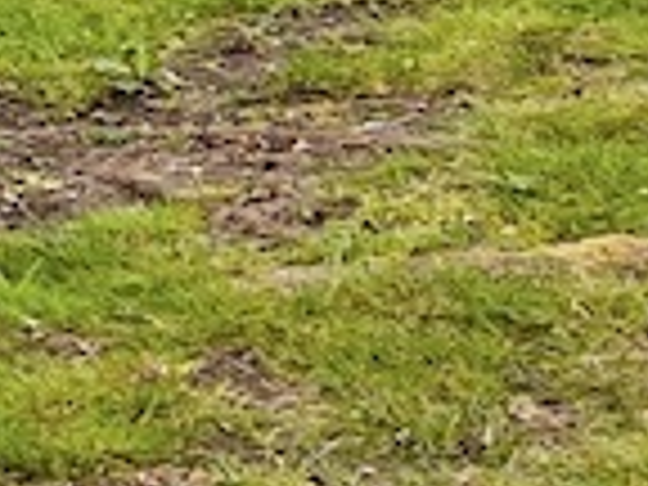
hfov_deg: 8.4
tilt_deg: +1.5
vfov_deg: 6.9
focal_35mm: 185
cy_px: -1166
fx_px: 3463
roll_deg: -0.5
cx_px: -1503
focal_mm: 5.7
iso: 50
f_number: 1.5
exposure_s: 1/448
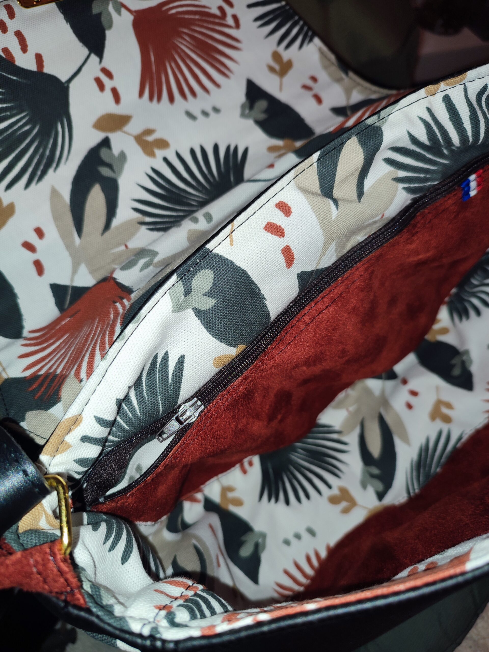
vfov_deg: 71.6
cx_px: 244
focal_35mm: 24
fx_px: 452
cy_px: 326
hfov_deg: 56.8
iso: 125
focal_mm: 5.89
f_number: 1.89
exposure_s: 1/33
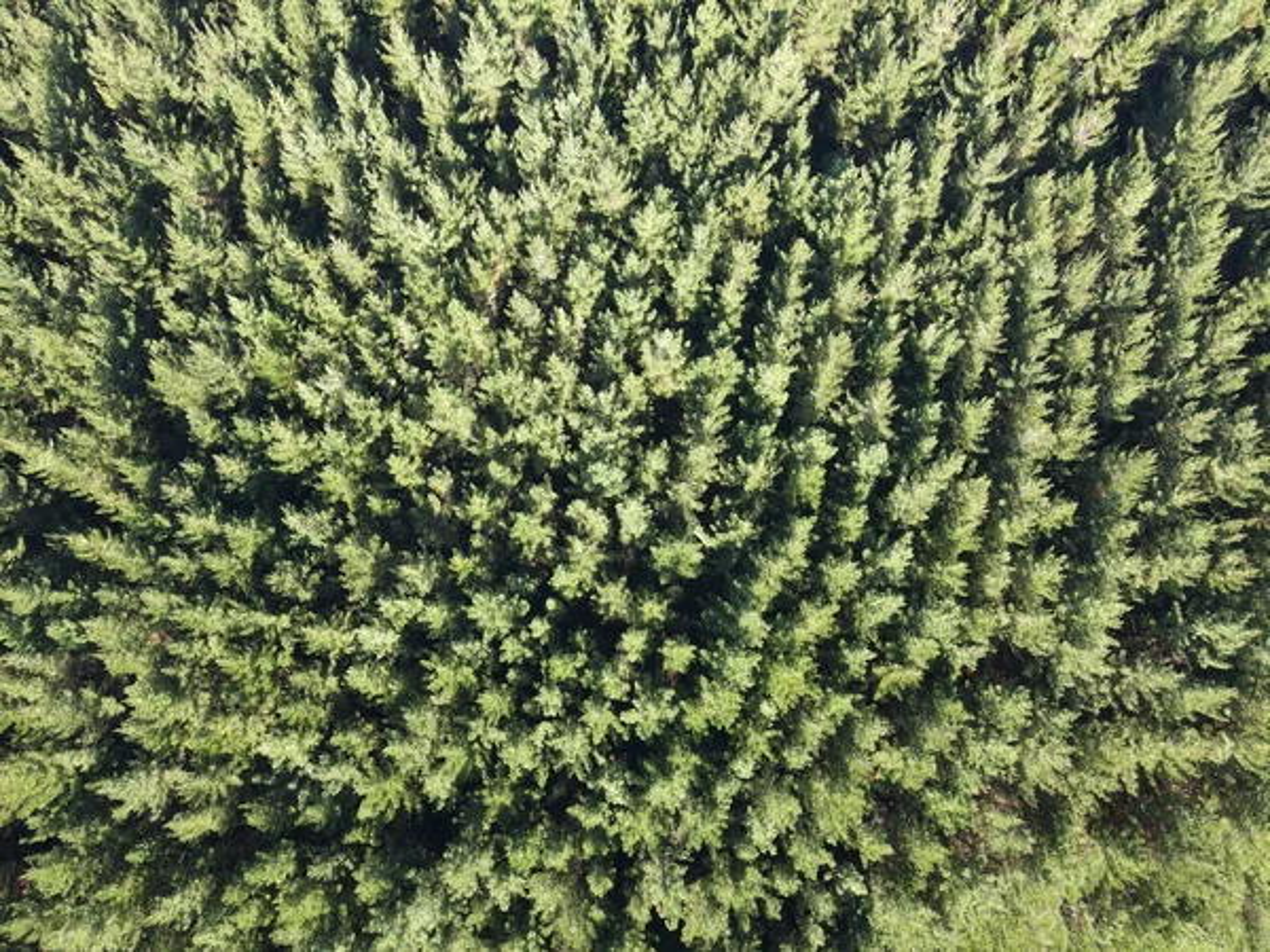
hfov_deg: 71.6
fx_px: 881
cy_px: 476
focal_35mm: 24
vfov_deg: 56.8
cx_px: 635
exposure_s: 1/60
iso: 100
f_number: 2.8
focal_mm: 4.5
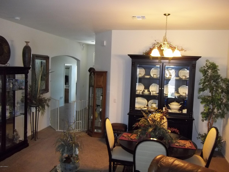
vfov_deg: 44.2
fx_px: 212
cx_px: 114
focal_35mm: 32
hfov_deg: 56.8
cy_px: 86
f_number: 2.9
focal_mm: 5.7
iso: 250
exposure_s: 1/30
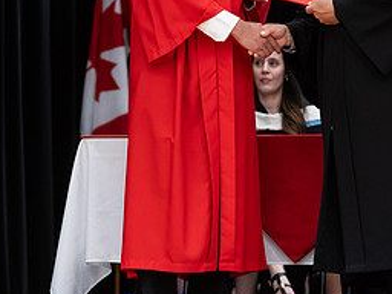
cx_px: 323
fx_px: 2706
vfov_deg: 6.2
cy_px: 72
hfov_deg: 8.3
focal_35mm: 239
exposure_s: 1/200
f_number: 2.8
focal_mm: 85
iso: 1000
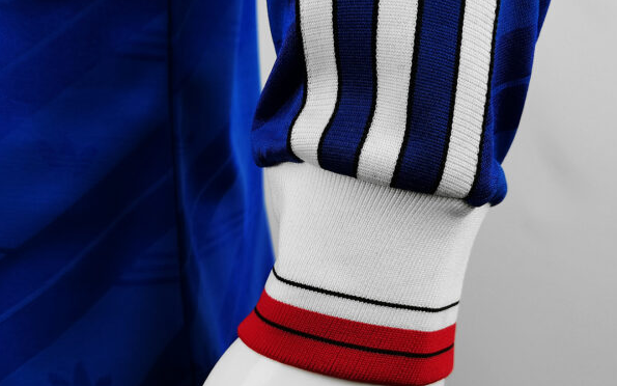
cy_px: 231
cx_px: 310
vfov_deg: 27.4
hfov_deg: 42.6
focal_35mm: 47
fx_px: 790
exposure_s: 1/100
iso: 200
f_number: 1.8
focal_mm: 5.58
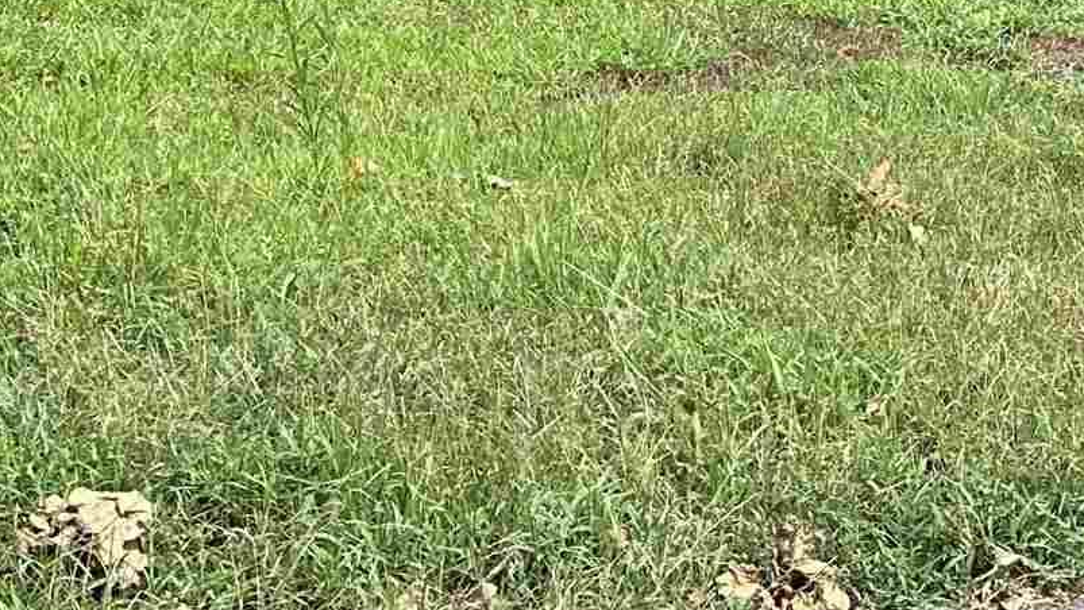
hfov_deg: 20.7
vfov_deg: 11.0
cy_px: -621
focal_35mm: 100
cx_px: 1053
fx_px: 2875
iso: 80
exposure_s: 1/1587
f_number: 1.78
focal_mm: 6.86
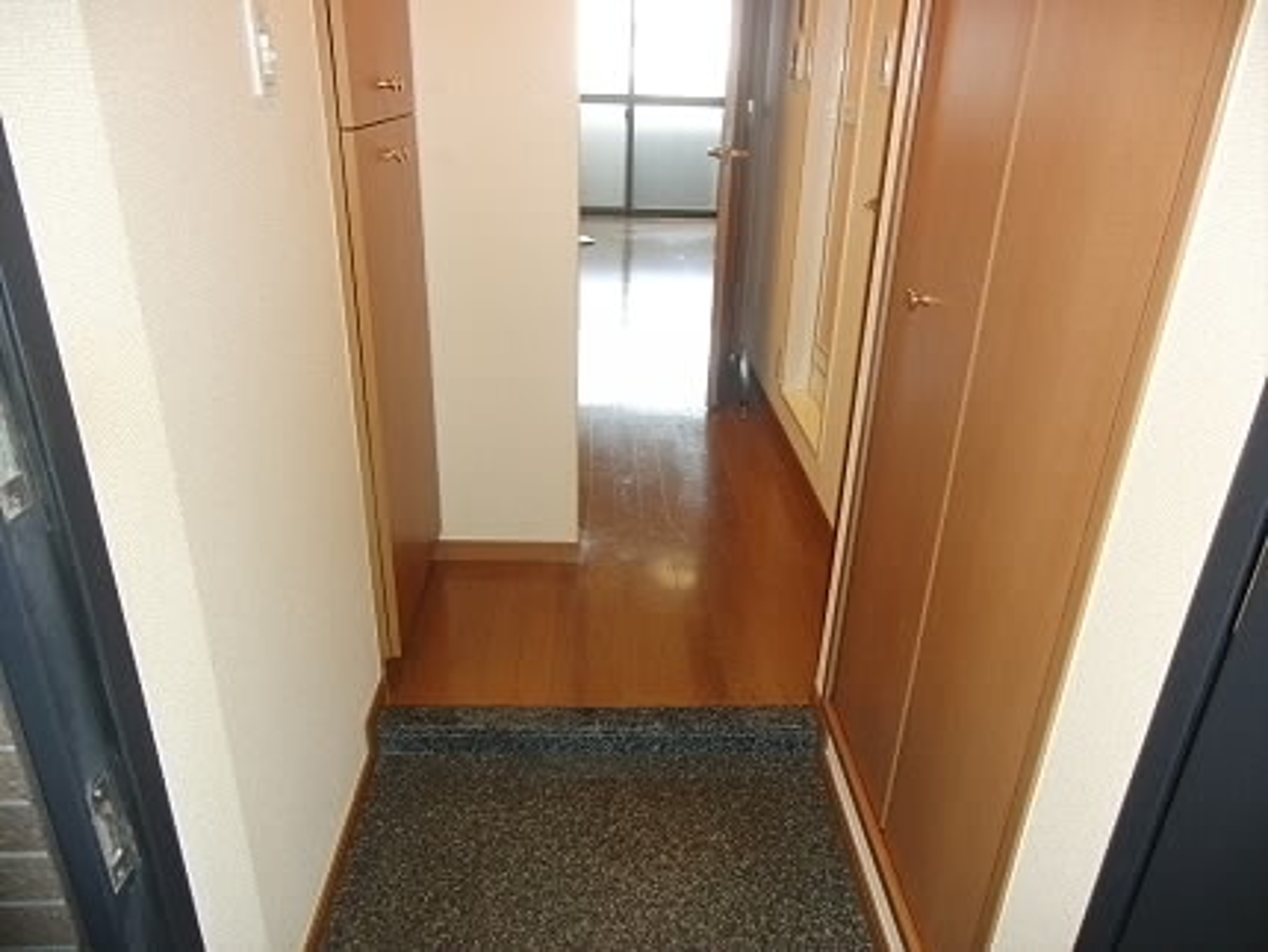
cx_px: 634
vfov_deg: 56.9
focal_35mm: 24
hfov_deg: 71.6
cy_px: 476
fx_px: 880
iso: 400
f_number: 3.2
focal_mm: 4.3
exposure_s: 1/40
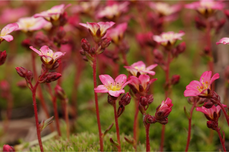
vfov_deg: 9.1
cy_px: 76
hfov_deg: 13.7
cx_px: 114
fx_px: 954
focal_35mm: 150
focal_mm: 100
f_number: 8
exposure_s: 1/160
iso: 500
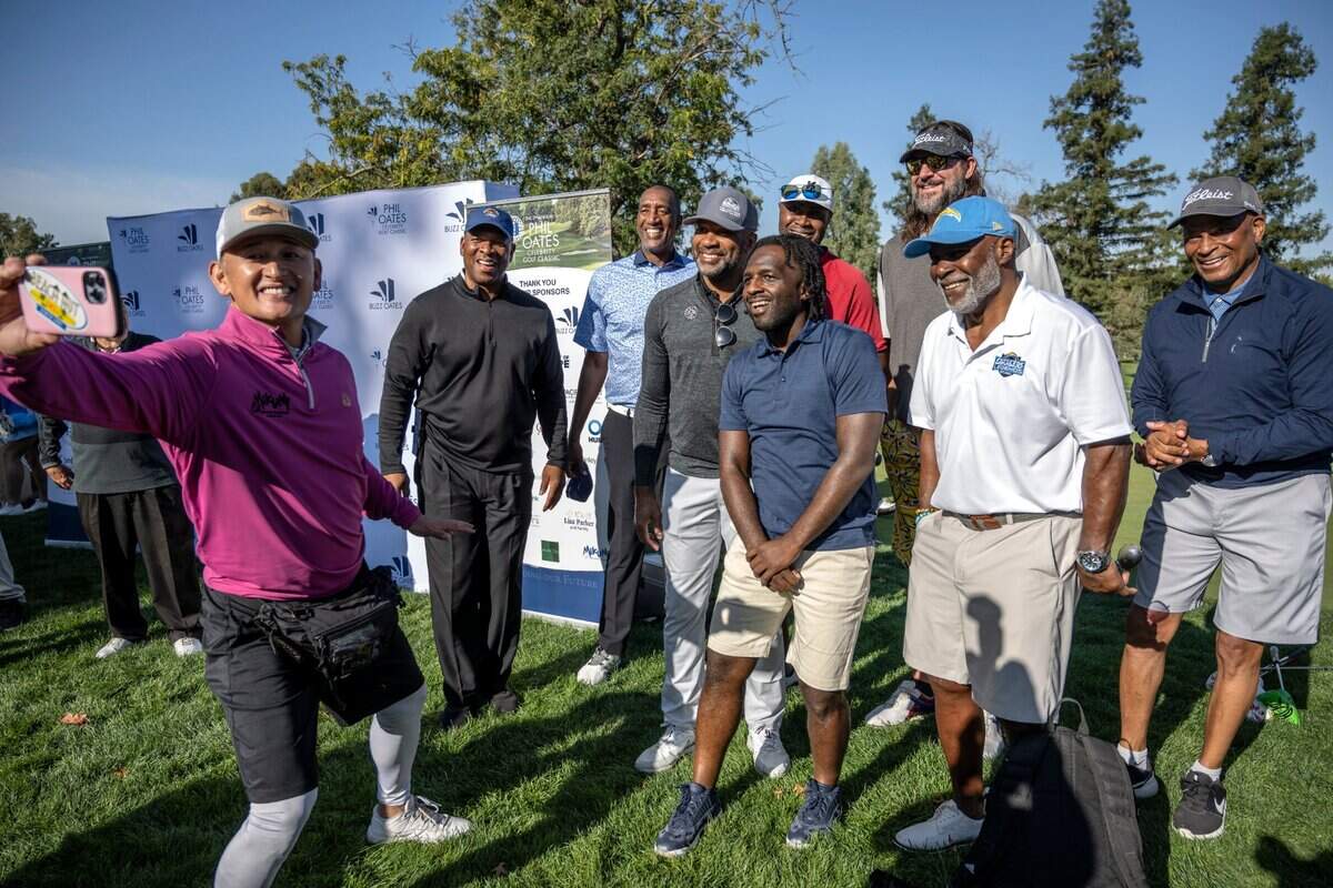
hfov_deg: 73.7
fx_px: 889
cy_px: 444
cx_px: 666
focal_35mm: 24
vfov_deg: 53.1
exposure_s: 1/500
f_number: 4
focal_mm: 24
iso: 32
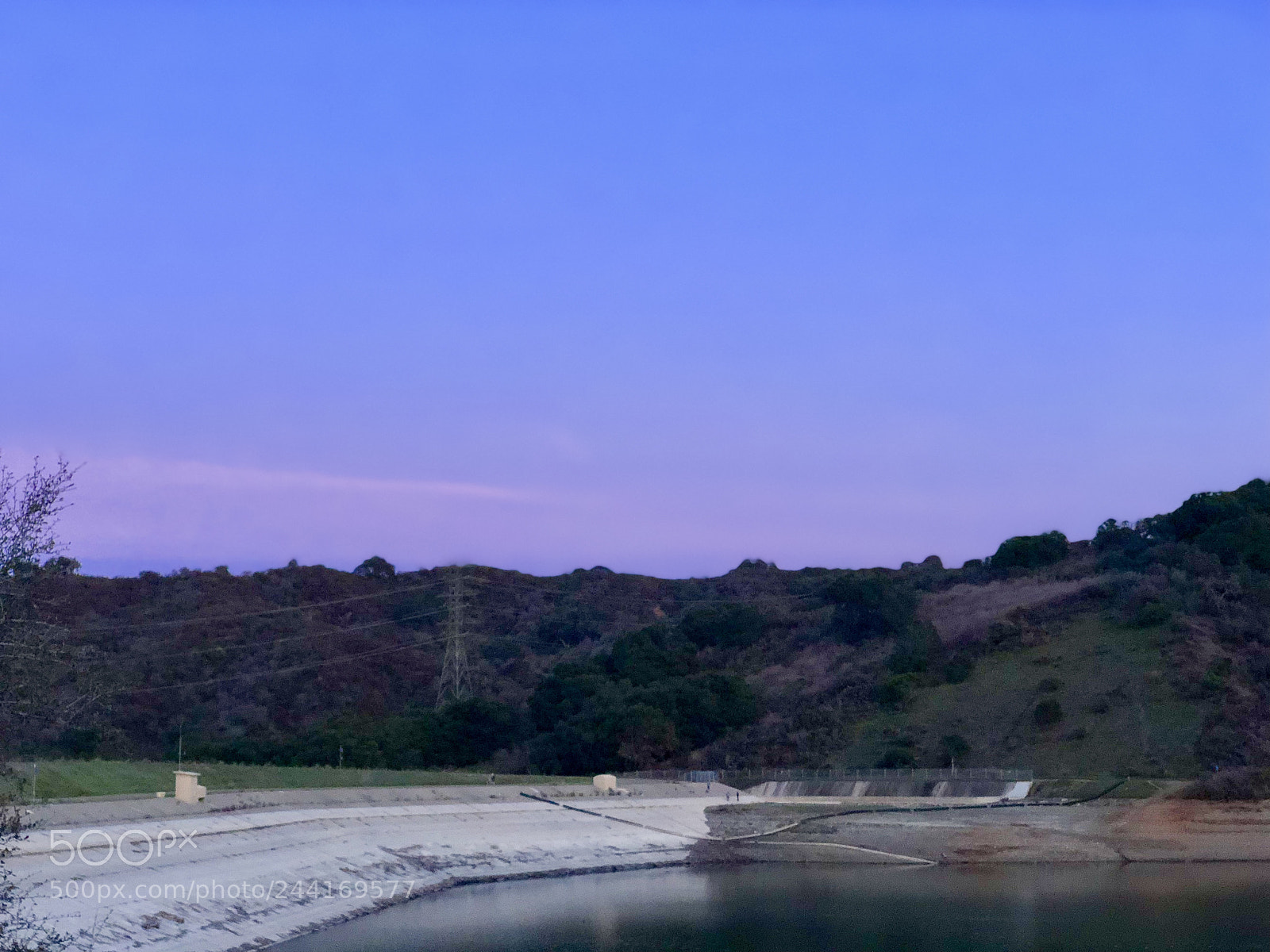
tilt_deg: +9.8
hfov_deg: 36.8
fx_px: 1908
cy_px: 476
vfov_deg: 28.0
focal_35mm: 52
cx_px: 635
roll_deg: -0.3
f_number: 2.4
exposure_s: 1/30
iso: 125
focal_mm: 6
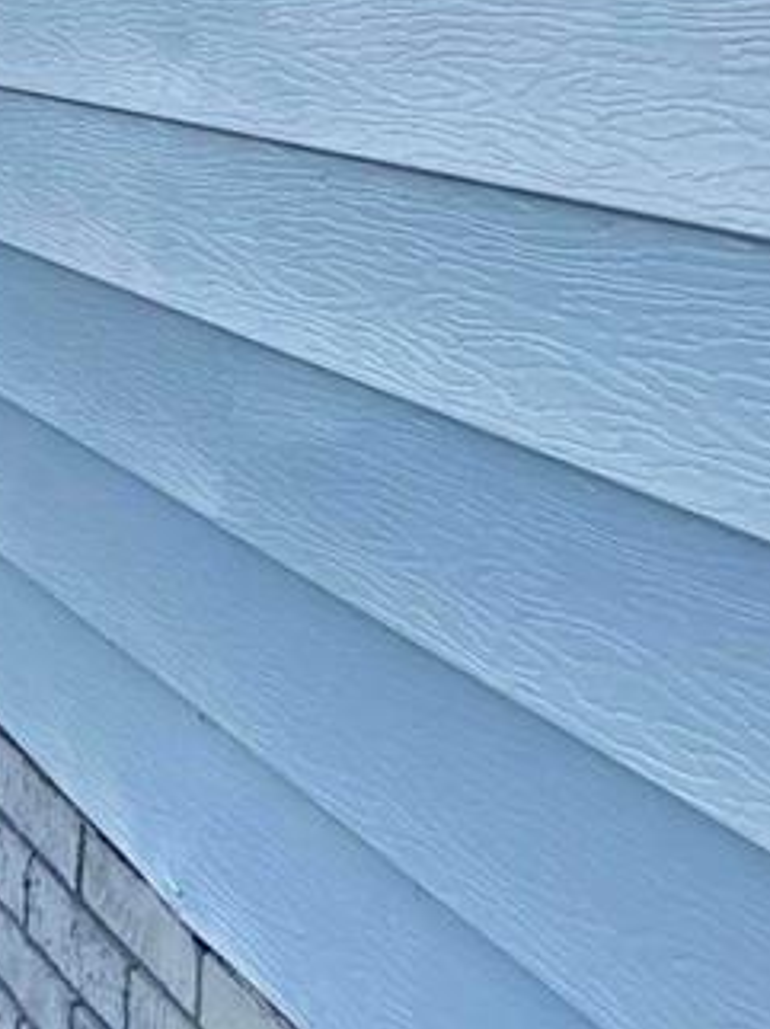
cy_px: 189
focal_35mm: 97
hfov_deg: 14.4
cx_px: -297
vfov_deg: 20.0
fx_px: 2881
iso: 32
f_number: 1.8
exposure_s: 1/1996
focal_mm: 4.25
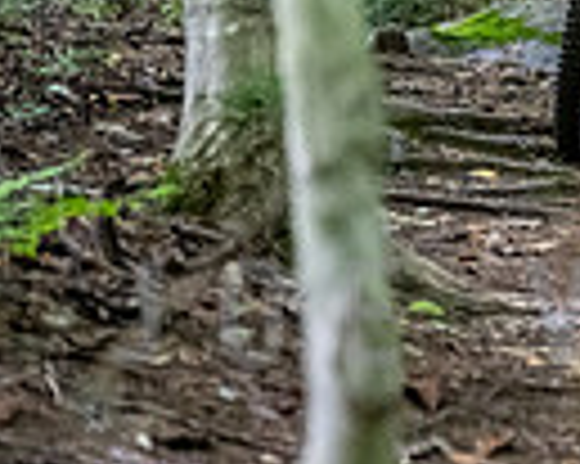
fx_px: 3396
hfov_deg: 9.0
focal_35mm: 198
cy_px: -124
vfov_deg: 7.7
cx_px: 1254
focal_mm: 47
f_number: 2.8
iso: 10000
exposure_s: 1/1000
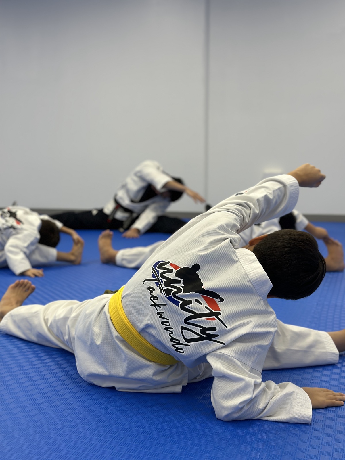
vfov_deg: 39.7
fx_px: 638
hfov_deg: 30.3
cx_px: 172
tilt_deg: -5.3
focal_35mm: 48
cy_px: 230
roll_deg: -0.5
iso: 80
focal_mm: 6.86
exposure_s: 1/121
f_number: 1.78
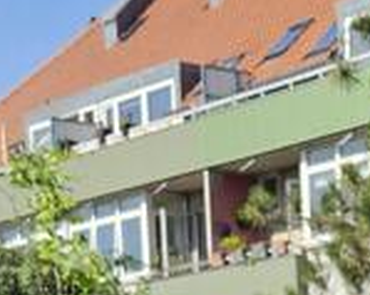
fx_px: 1904
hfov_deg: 10.7
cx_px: 566
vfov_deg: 7.6
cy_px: 930
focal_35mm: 174
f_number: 1.8
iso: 25
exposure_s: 1/1142
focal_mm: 5.4
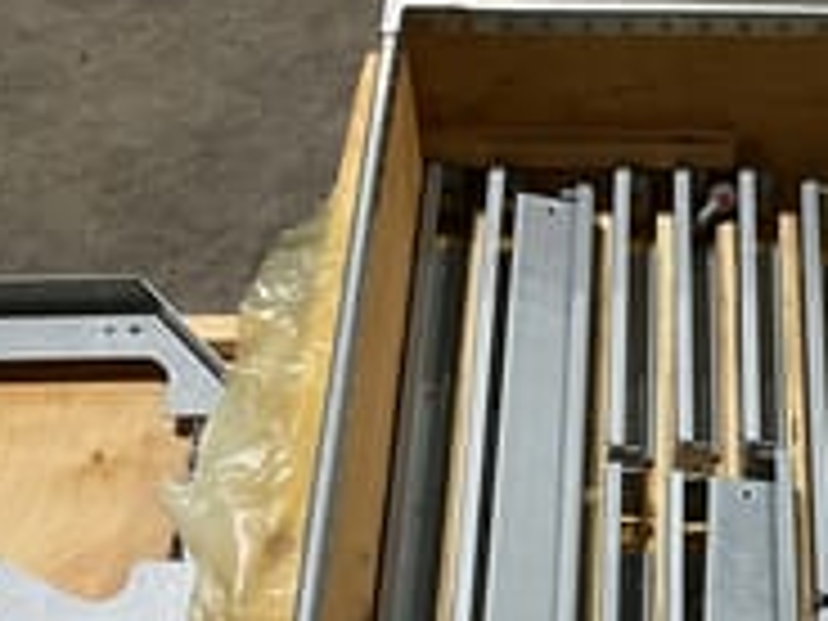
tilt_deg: -56.8
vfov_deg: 17.4
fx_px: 1890
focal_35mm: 79
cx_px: 882
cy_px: 821
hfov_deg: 23.4
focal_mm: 3
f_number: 1.8
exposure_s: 1/50
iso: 40
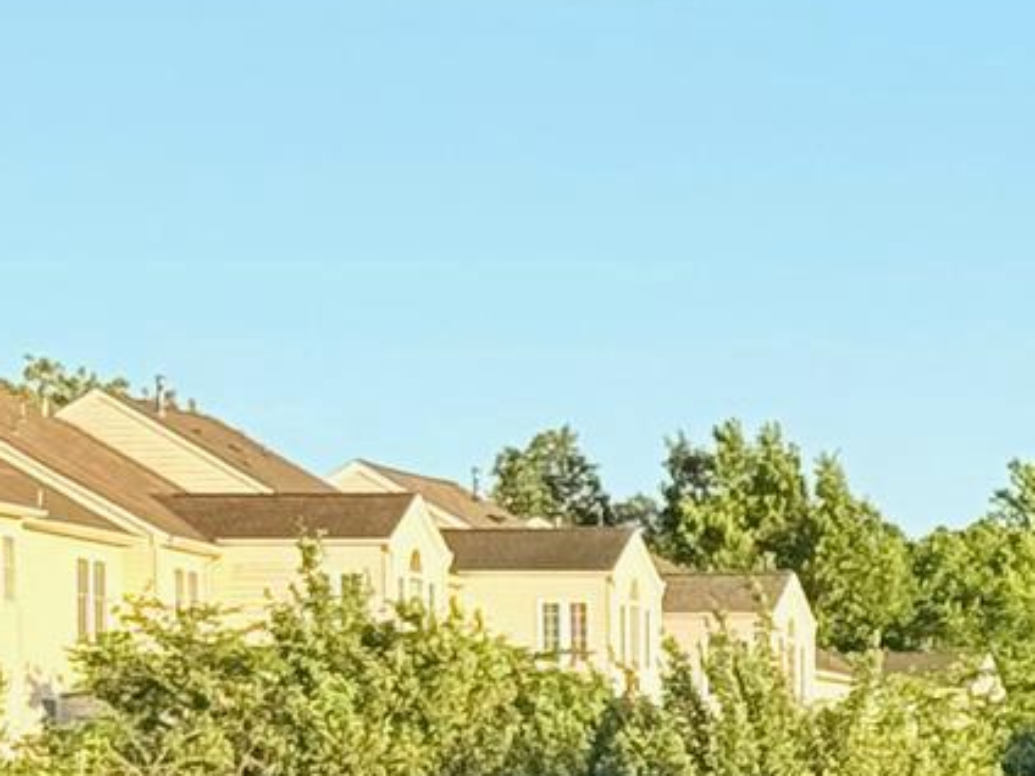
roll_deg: +0.6
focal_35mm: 232
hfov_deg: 8.1
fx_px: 6937
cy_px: 1062
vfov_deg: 6.3
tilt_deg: +0.0
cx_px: 2216
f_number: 1.78
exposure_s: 1/2208
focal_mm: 6.76
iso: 64
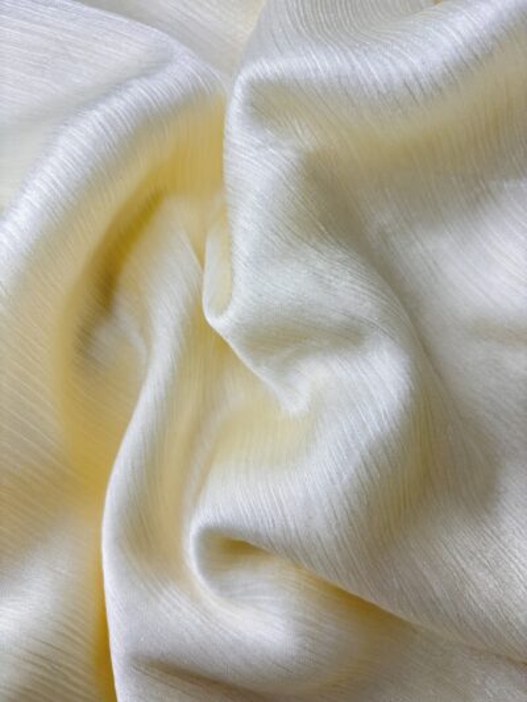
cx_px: 264
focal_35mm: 26
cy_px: 351
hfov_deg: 53.1
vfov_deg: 67.3
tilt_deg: -75.6
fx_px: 528
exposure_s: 1/177
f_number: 1.6
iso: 50
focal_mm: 5.96
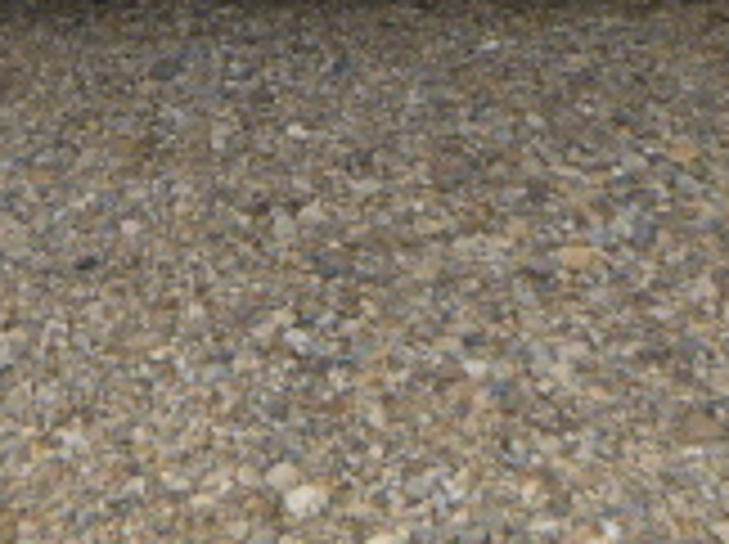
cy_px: -283
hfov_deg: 19.8
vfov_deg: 13.9
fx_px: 2082
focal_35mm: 99
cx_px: 446
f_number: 3.9
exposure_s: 1/125
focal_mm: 4.5
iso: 100
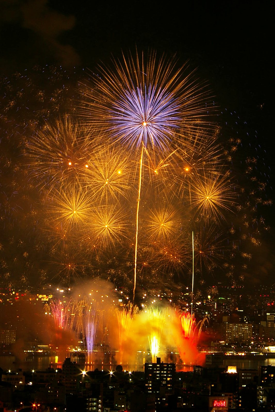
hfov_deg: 12.5
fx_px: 1254
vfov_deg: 18.7
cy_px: 206
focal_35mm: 110
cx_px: 138
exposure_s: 5
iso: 200
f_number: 14
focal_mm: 73
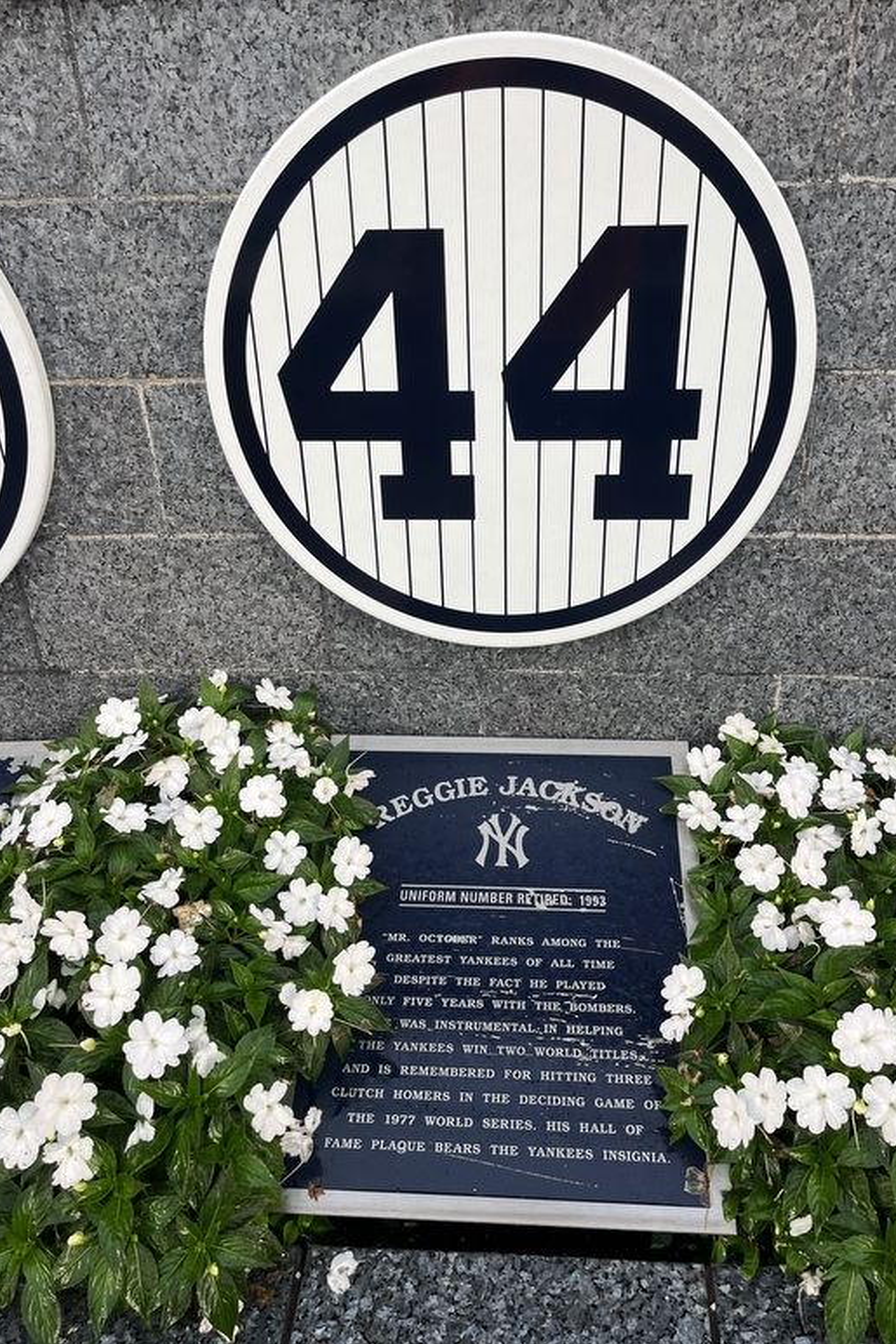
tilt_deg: -26.9
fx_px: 1046
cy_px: 650
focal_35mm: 28
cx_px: 478
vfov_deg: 65.5
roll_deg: +1.8
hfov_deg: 46.4
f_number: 1.6
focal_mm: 5.1
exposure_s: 1/180
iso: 40
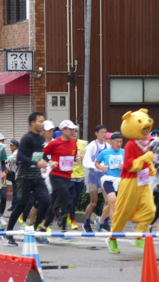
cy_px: 141
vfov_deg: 5.9
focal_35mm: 363
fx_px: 2720
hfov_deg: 3.3
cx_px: 115
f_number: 5.7
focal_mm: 44.4
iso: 400
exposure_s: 1/80
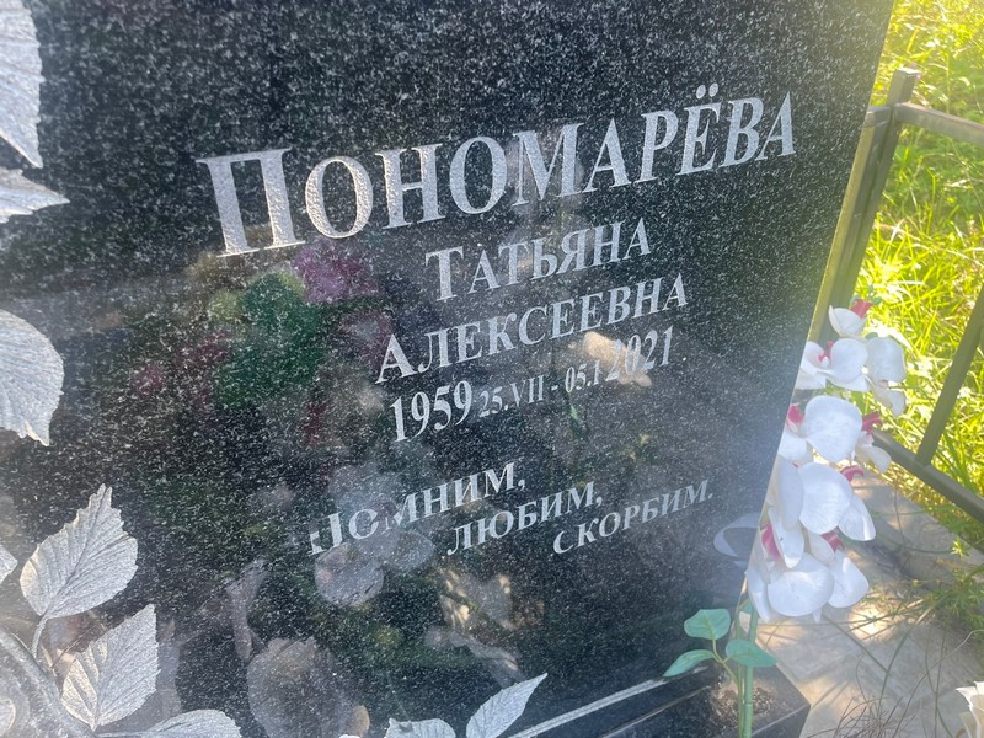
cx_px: 492
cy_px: 369
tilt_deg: -30.4
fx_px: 739
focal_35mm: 26
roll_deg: +0.0
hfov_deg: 67.3
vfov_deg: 53.1
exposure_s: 1/121
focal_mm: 4.2
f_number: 1.6
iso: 64
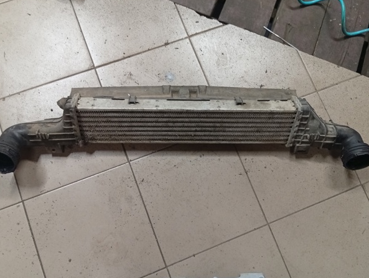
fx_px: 310
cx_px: 180
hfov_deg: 61.6
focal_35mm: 29
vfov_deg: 48.4
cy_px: 140
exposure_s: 1/33.3
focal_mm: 3.84
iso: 422
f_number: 1.8
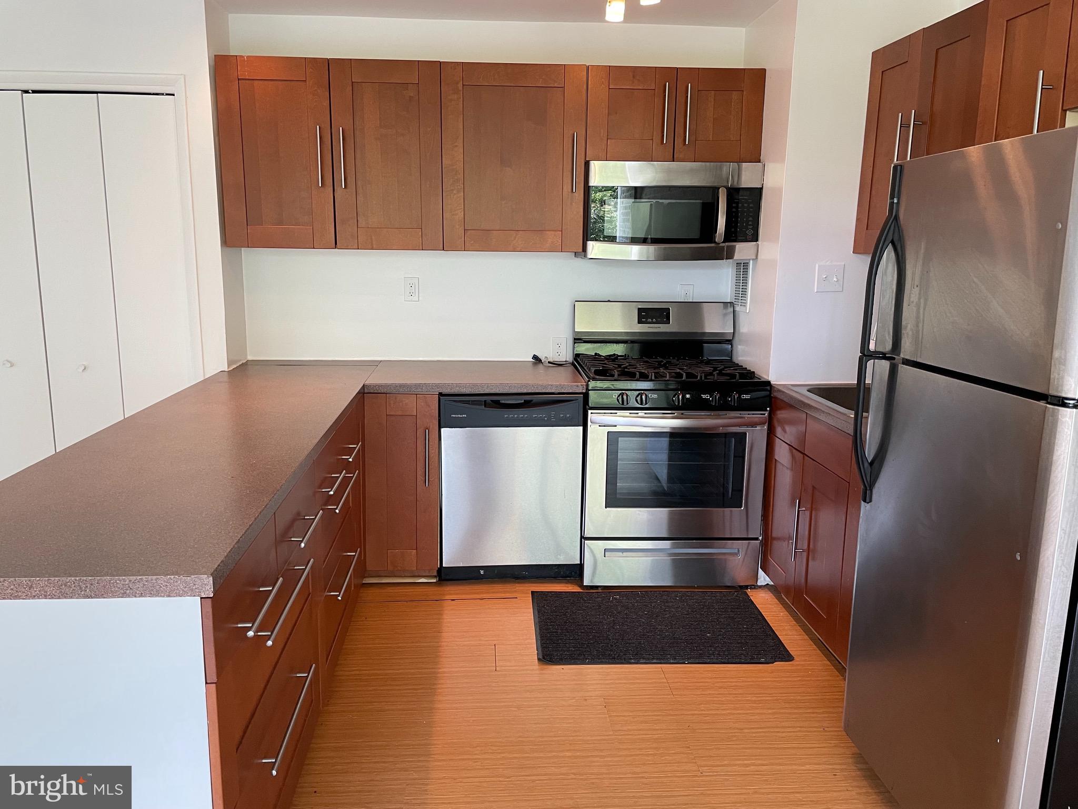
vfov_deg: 53.1
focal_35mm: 26
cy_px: 404
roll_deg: -1.0
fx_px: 810
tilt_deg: -9.9
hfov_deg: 67.3
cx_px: 539
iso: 100
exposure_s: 1/60
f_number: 1.6
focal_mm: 4.2
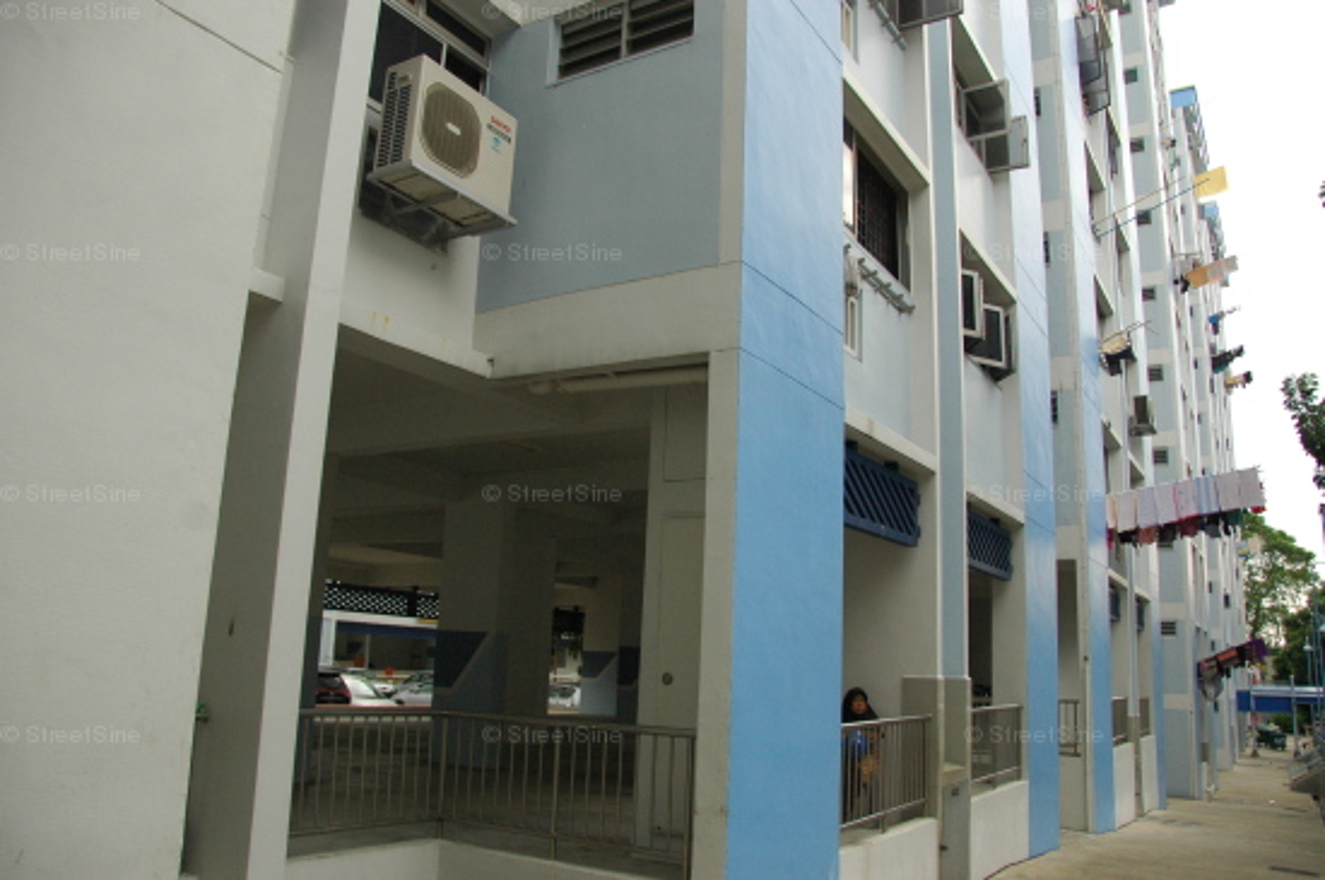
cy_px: 440
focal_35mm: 27
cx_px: 662
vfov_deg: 47.8
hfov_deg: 67.5
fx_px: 992
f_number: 4
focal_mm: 18
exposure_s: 1/1250
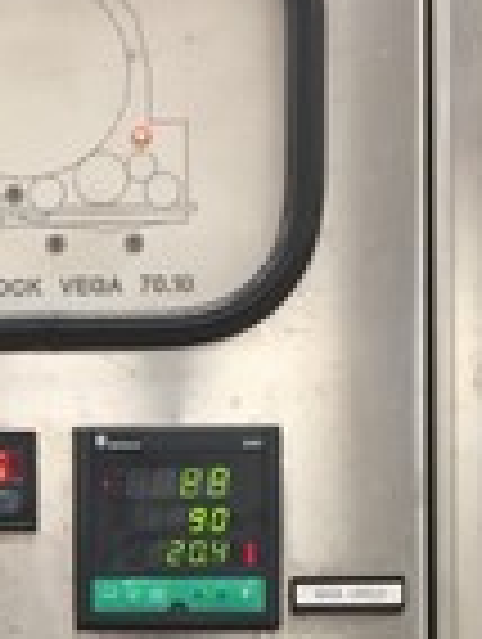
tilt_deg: +3.2
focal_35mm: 98
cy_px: 680
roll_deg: +1.2
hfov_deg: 14.5
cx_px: -135
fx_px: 1814
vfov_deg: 19.3
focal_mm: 4.15
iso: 125
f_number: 2.2
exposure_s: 1/33
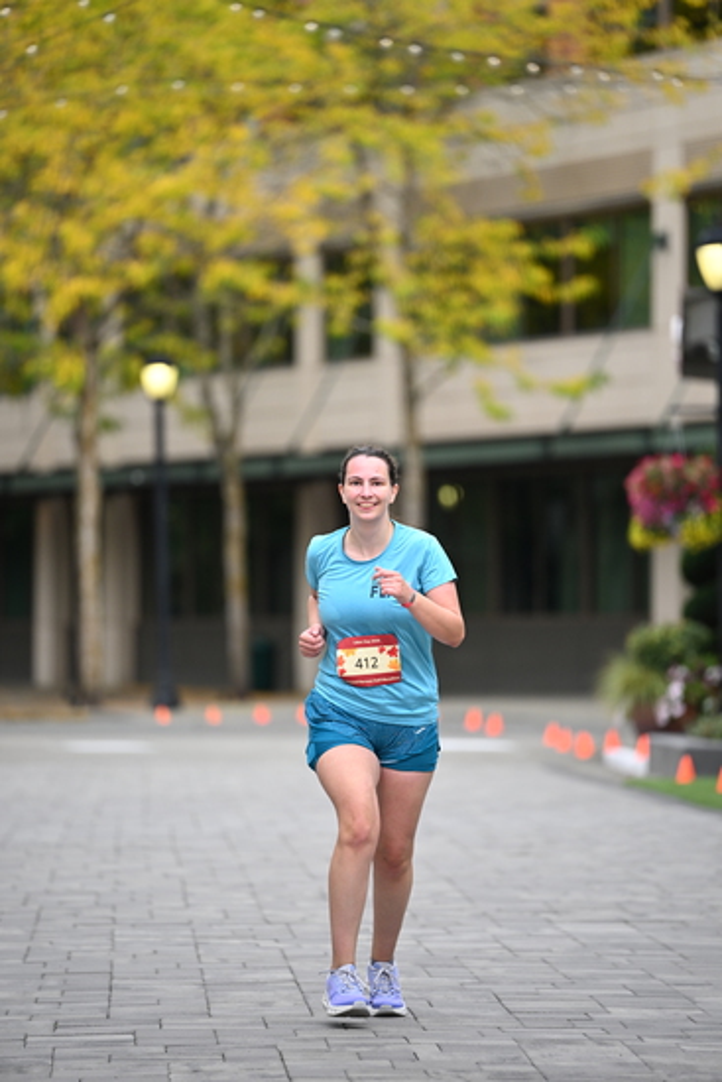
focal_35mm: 200
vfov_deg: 10.3
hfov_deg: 6.9
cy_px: 541
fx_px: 6012
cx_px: 361
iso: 640
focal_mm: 200
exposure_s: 1/1600
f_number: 2.8
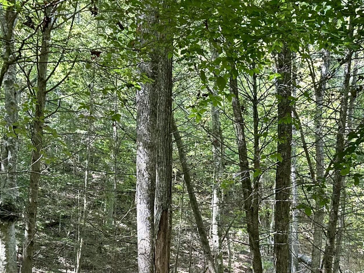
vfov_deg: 24.6
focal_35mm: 57
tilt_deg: +11.2
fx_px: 599
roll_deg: -2.3
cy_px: 268
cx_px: 235
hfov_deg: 33.6
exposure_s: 1/121
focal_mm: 6.86
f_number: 1.78
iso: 125
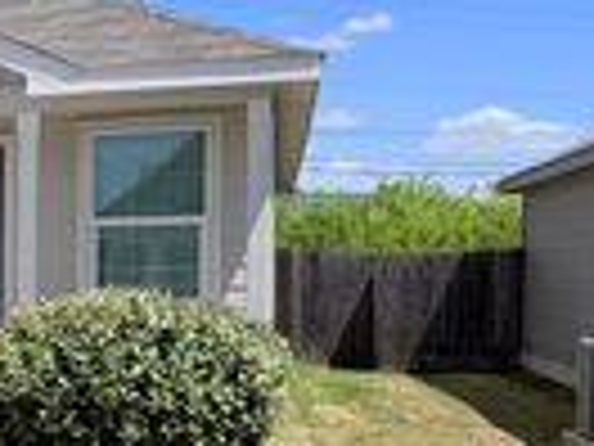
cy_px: 336
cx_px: -428
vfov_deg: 16.2
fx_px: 1562
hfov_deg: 17.9
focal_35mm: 91
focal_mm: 6.76
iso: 80
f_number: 1.78
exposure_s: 1/11905
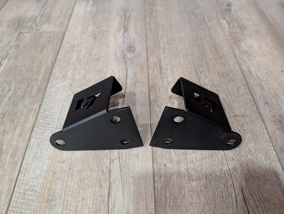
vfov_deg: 56.9
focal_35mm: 24
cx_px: 142
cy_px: 107
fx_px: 197
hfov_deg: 71.5
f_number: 1.68
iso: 1044
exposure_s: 1/40
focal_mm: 6.9
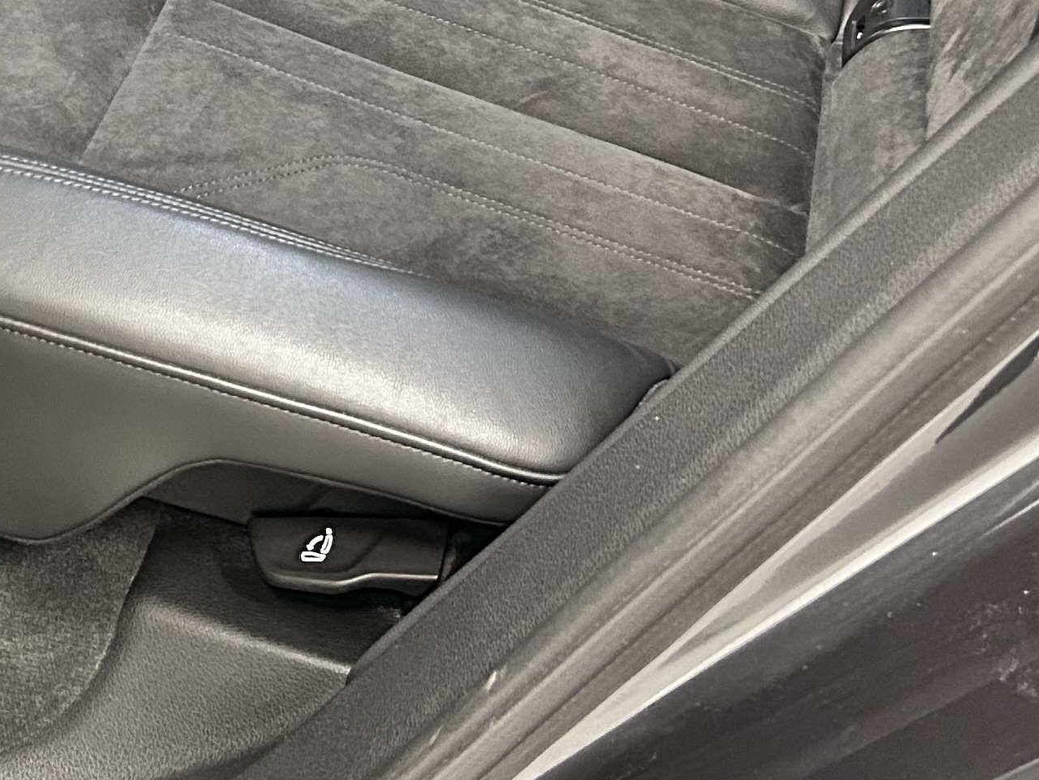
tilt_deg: -29.5
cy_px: -138
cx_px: 266
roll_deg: -0.1
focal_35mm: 82
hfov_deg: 23.6
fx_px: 2462
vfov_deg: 17.2
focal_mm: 5.7
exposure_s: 1/33
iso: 500
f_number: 1.5
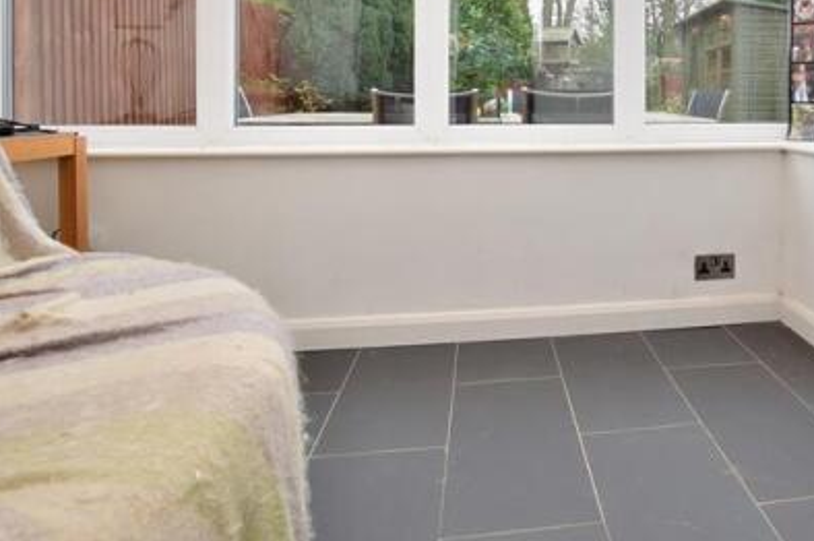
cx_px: 576
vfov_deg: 48.1
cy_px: 102
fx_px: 565
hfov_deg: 68.4
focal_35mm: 25
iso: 400
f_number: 10
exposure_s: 1/160
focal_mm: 10
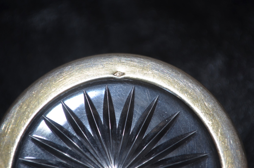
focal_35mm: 82
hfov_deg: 24.7
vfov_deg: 16.5
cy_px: 84
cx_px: 127
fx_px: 581
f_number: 5.6
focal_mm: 55
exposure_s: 1/30
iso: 200
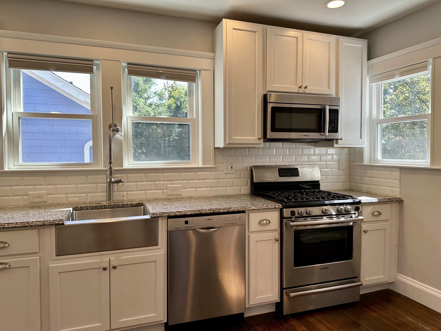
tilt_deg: -2.9
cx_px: 220
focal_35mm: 24
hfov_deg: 71.6
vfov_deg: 56.8
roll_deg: -0.8
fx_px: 306
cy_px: 166
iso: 64
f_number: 1.78
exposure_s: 1/177
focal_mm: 6.86
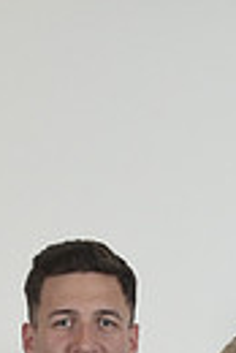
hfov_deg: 6.5
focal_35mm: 213
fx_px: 2089
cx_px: 138
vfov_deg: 8.9
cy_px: 777
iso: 1600
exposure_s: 1/100
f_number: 5.6
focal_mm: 32
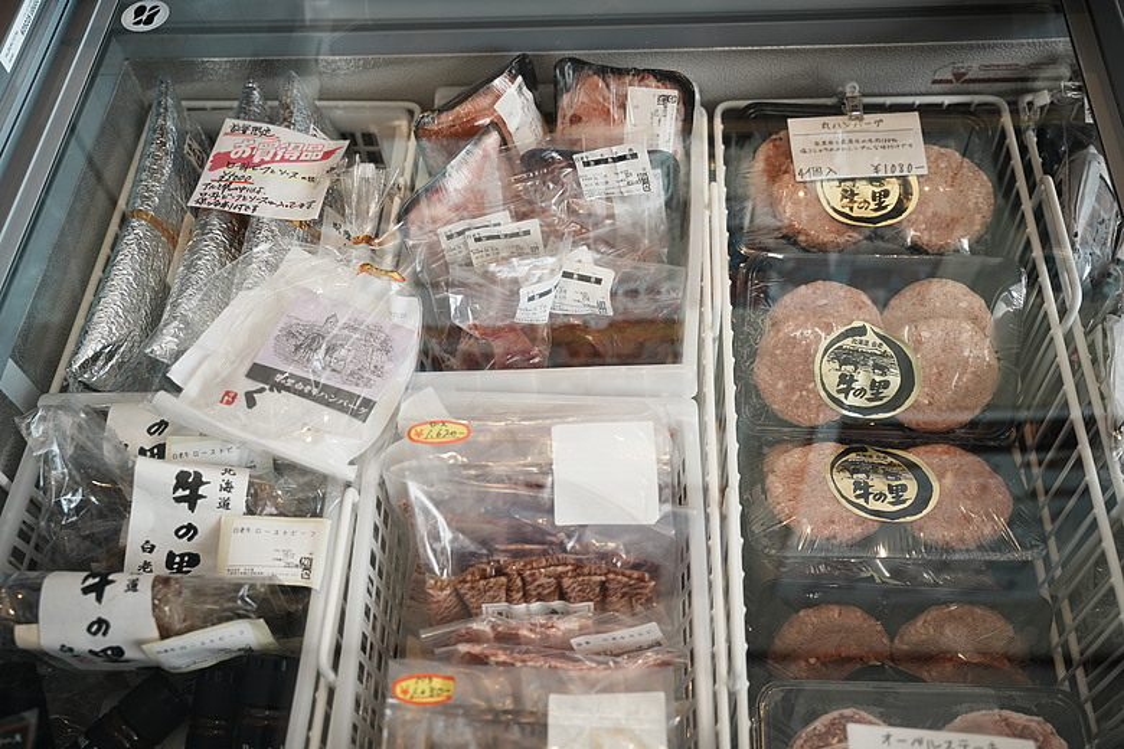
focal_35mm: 35
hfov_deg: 54.0
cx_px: 562
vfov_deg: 37.6
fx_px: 1102
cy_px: 374
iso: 250
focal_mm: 35.3
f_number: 2.8
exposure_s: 1/400
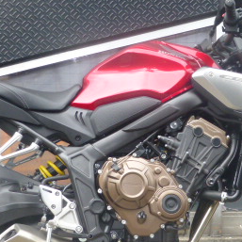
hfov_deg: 26.1
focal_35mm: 66
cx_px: 113
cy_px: 140
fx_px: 522
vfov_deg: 26.1
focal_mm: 5.4
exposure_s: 1/60
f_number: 3.6
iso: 250
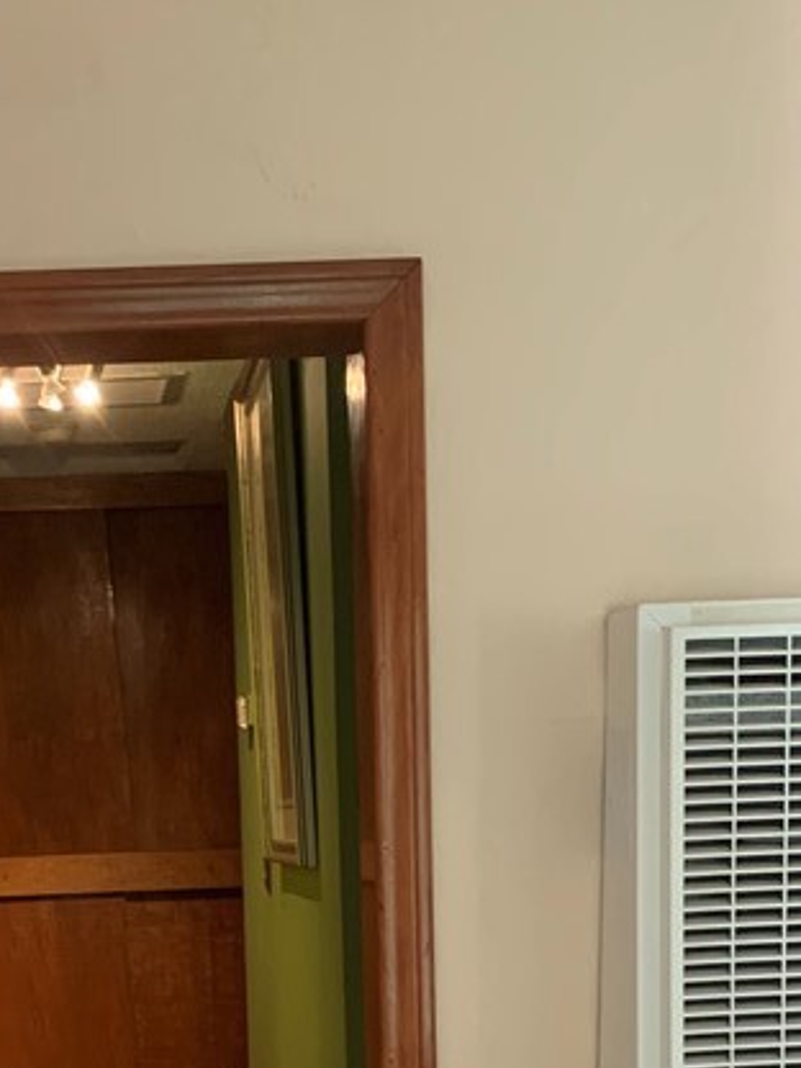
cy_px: 1045
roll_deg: +2.0
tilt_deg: -7.7
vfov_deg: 28.6
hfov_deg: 22.7
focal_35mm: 64
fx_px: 1975
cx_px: 175
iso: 320
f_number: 1.8
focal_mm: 4.25
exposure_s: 1/60
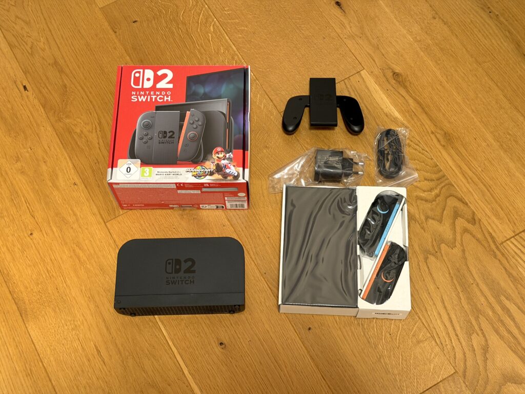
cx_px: 262
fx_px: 728
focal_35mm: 48
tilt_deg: -66.8
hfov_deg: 39.7
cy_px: 197
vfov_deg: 30.3
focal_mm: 6.76
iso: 400
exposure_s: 1/40
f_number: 1.78
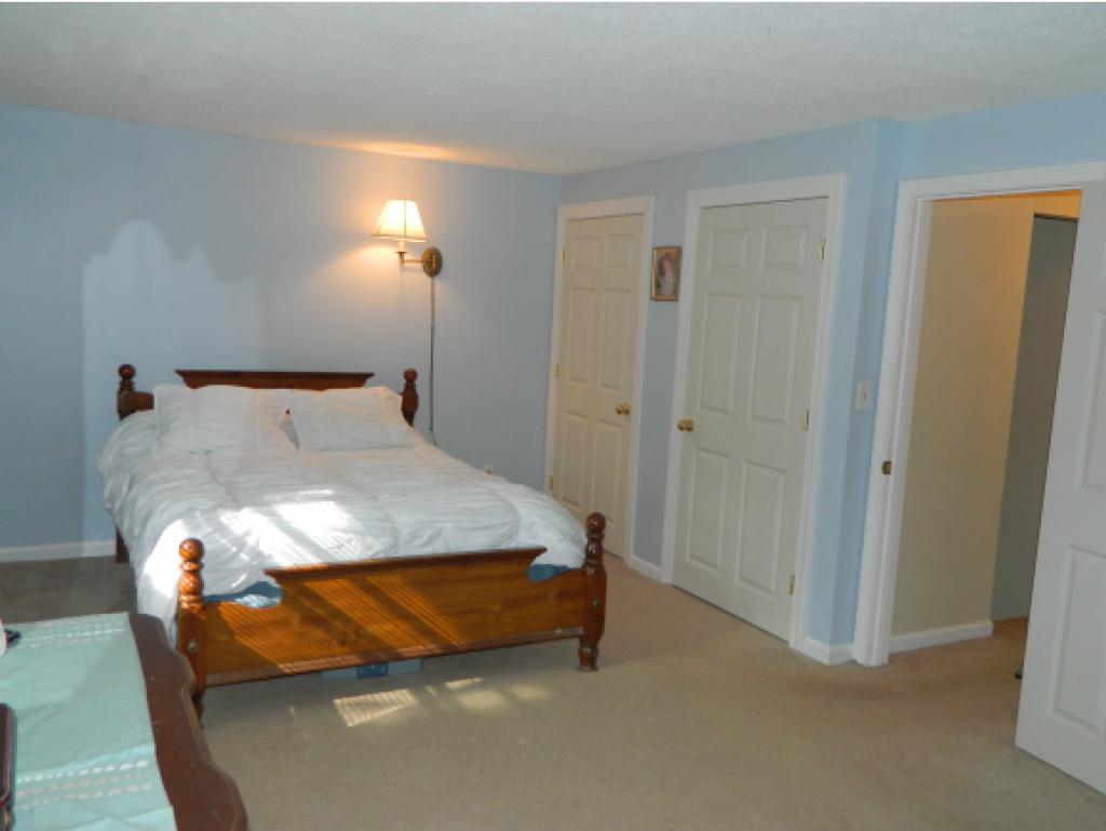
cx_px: 553
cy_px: 416
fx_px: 895
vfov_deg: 49.8
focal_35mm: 28
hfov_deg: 63.4
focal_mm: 5.1
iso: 200
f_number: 3.2
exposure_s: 1/30
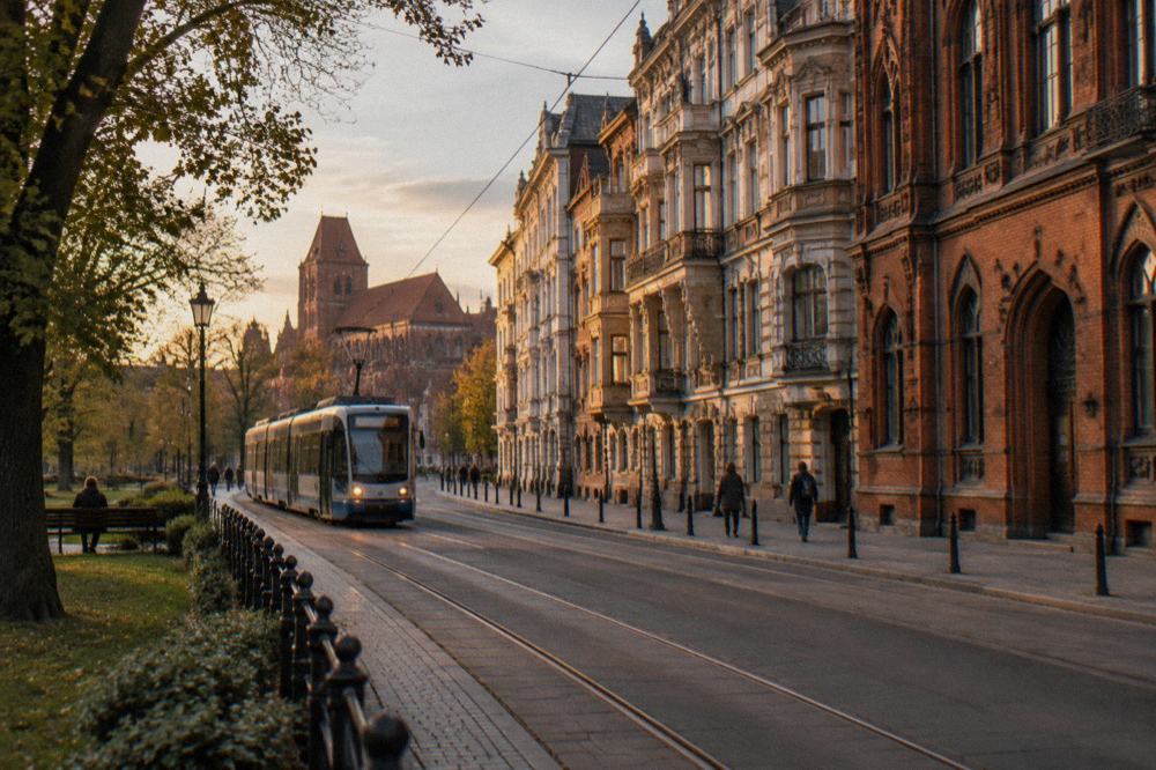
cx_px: 578
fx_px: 1123
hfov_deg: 54.5
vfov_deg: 37.8
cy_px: 385
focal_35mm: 35
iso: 640
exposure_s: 1/400
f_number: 7.1
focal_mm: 35
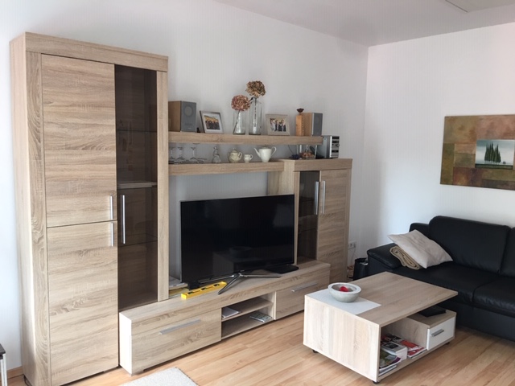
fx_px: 431
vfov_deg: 48.2
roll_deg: -1.5
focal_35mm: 29
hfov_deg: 61.7
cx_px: 258
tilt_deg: -5.3
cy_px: 193
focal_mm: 4.15
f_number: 2.2
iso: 50
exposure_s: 1/17
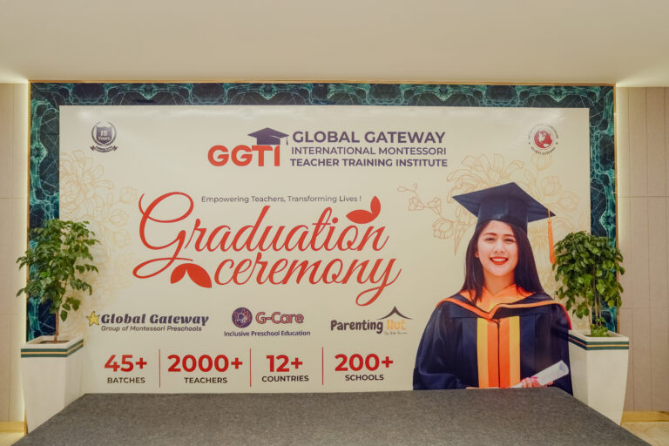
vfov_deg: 45.0
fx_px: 539
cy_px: 223
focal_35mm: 29
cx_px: 334
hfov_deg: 63.7
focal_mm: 29
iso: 800
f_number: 2.8
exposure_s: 1/160
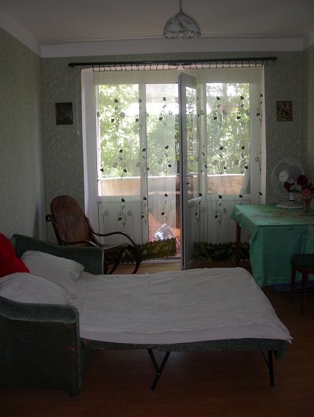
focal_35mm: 38
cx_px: 157
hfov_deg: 37.8
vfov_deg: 48.9
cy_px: 208
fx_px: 459
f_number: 3.5
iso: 50
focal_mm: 6.3
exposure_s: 1/60
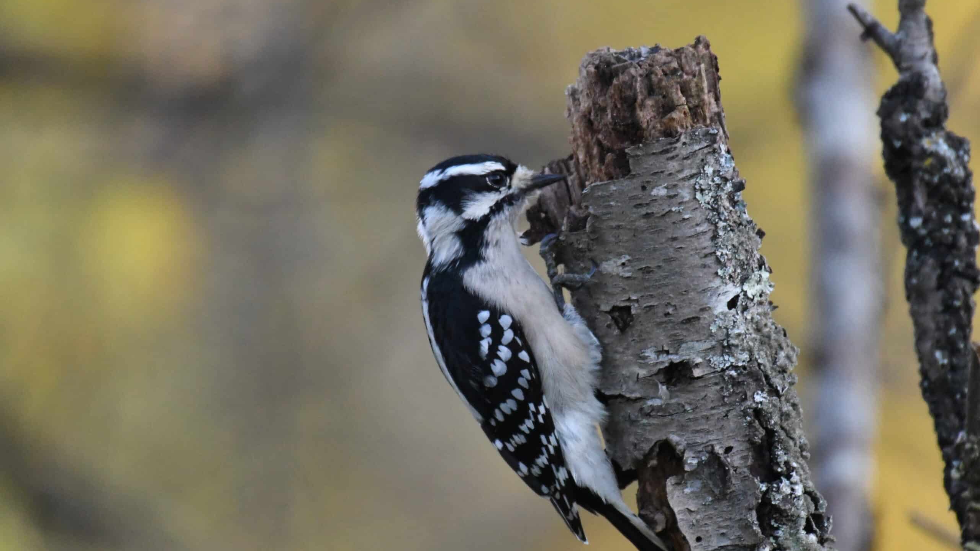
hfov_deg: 2.0
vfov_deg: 1.1
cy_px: 299
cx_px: 490
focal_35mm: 1101
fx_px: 28611
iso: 6400
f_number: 8
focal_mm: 700
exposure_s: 1/1250
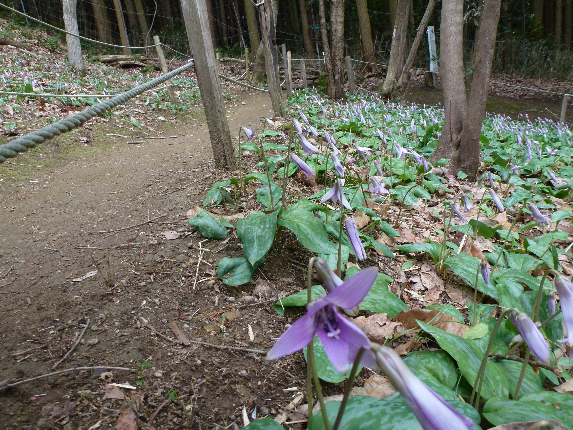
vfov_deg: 56.8
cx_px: 286
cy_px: 215
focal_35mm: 24
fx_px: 397
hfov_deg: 71.6
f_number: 3.3
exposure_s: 1/60
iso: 100
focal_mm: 4.3
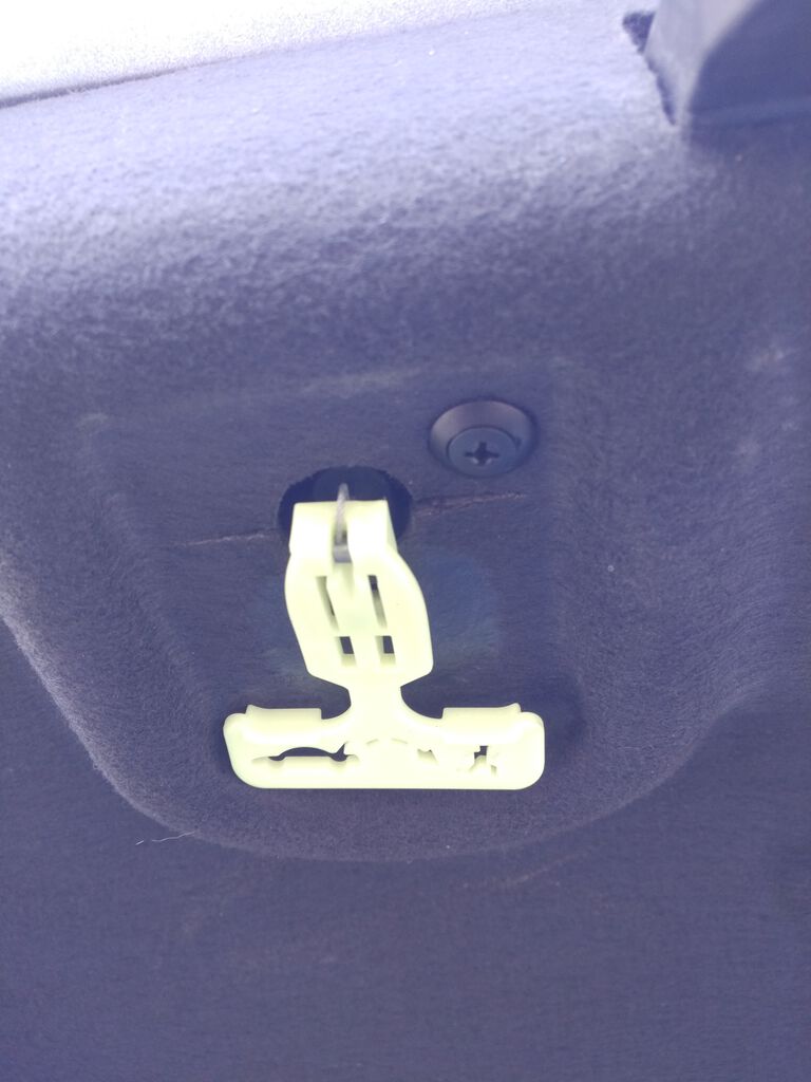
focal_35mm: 30
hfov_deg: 46.8
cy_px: 541
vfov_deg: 60.0
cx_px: 406
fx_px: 937
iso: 230
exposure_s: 1/50
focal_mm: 4.12
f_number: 2
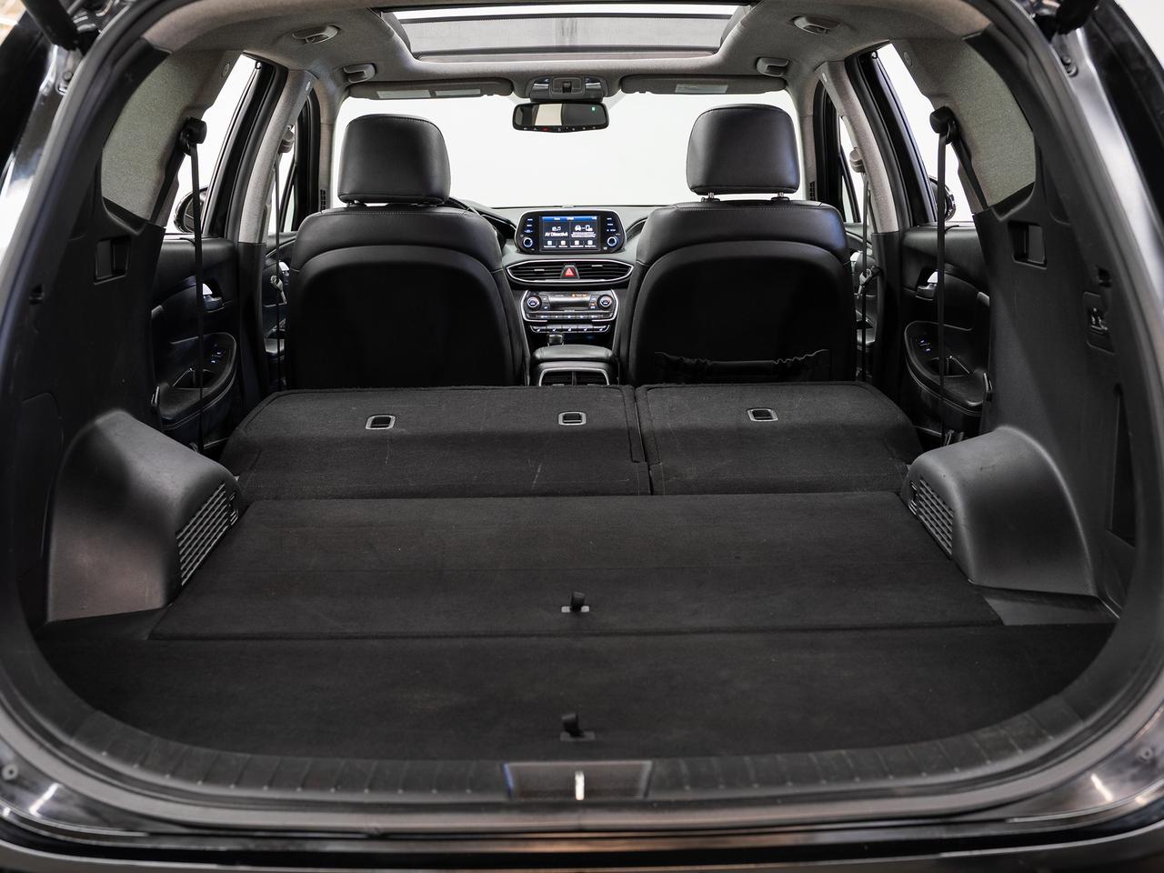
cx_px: 582
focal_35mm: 44
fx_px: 1469
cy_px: 436
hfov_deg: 43.2
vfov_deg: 33.1
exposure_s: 1/1.25
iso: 100
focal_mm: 40.4
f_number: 5.6
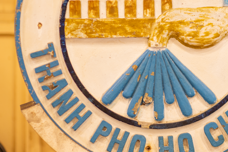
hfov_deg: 10.2
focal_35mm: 202
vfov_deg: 6.8
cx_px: 174
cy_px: 37
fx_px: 1279
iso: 250
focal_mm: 85
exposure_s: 1/25
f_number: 1.4
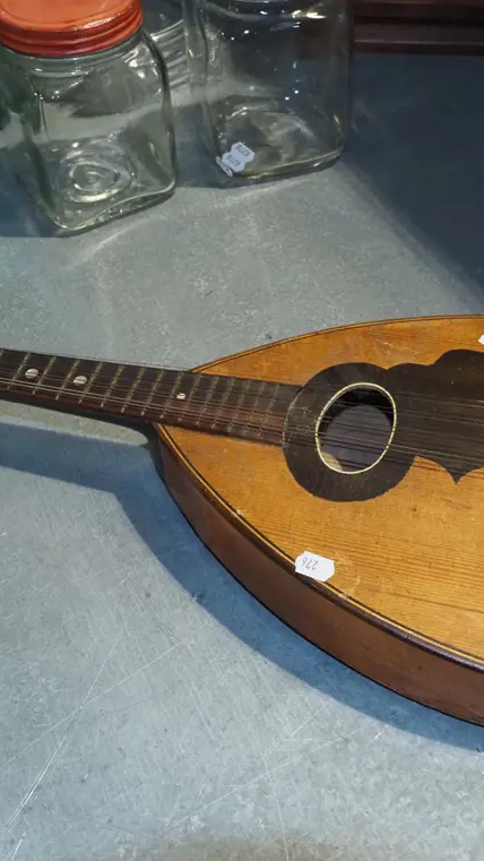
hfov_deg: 27.1
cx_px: 268
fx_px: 1004
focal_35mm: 44
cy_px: 430
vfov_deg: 46.4
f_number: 5.6
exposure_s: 1/160
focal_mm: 15
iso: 2000
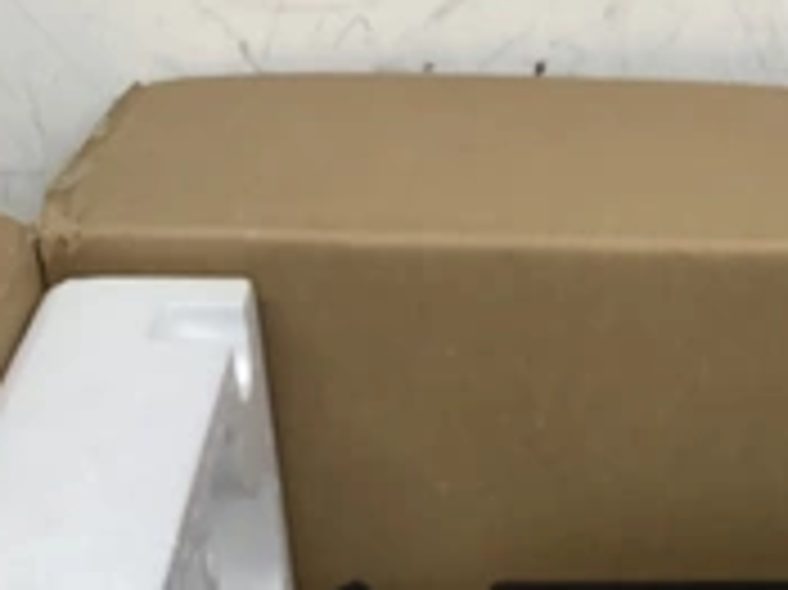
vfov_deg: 20.1
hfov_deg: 26.2
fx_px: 1615
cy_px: 581
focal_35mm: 71
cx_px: 765
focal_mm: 3.3
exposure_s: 1/120
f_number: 2.4
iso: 64
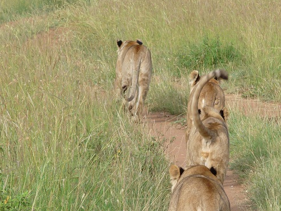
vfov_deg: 4.1
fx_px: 2922
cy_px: 125
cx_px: 190
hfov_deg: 5.5
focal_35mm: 360
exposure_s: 1/250
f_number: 5
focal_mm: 33.5
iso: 100
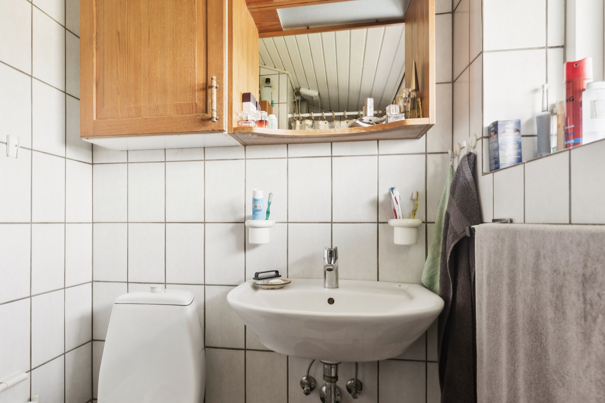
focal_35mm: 22
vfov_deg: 56.6
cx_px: 263
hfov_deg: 77.5
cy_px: 220
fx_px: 374
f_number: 7.1
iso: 800
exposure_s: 1/40
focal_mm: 17.2
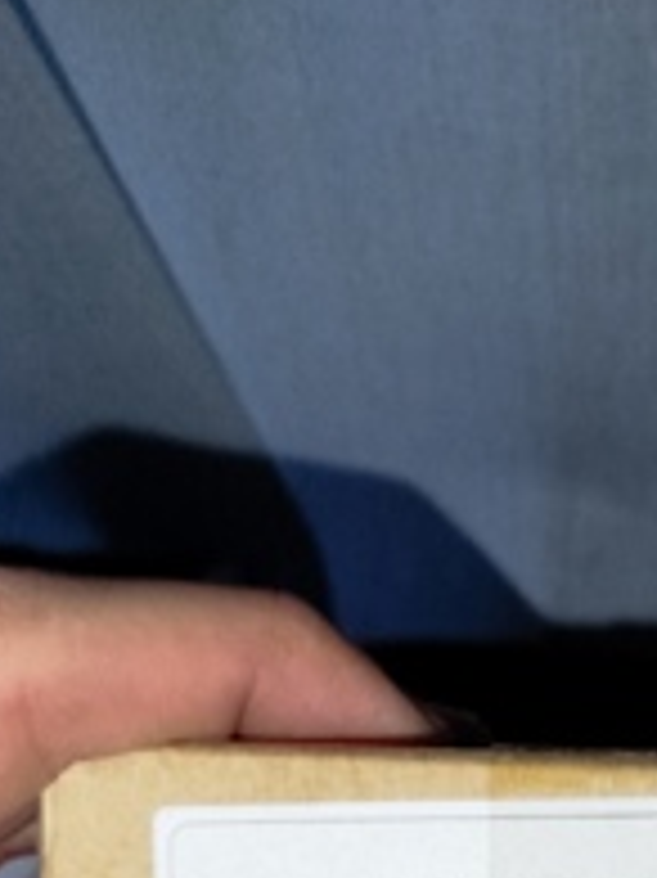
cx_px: 634
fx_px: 1495
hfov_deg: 23.9
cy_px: 1054
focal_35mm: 59
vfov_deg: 28.5
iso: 160
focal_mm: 5.31
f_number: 1.7
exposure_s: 1/50
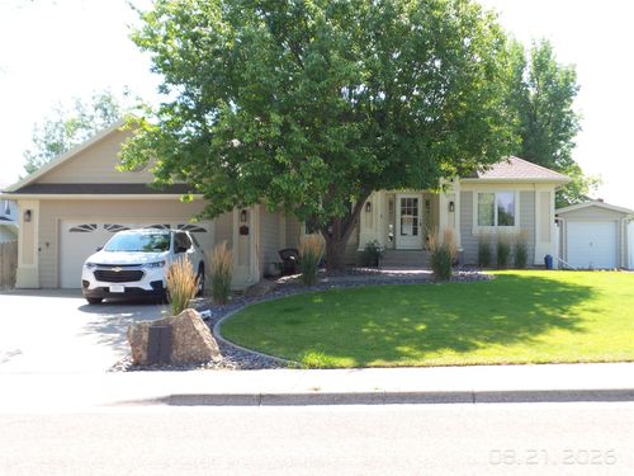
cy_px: 238
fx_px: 769
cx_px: 317
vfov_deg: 34.3
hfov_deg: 44.8
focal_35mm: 42
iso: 100
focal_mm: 7.5
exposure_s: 1/200
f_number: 4
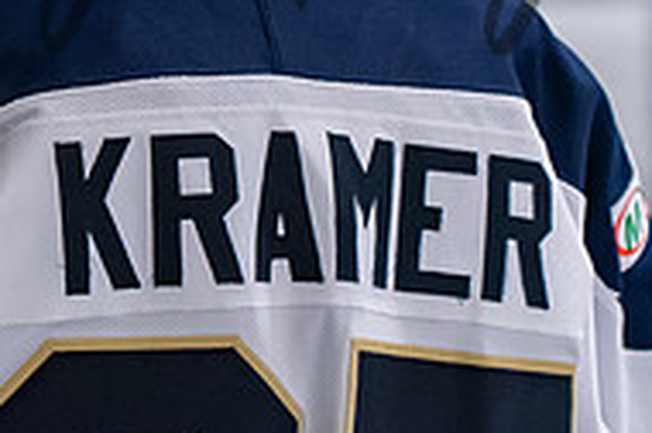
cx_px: -88
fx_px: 8082
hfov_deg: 4.6
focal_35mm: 447
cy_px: -110
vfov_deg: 3.1
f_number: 3.2
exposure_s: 1/800
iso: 2000
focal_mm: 90
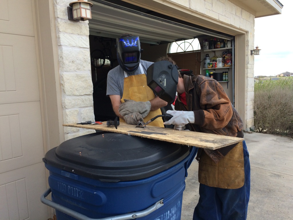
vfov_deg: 48.2
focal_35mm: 29
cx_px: 146
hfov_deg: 61.7
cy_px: 110
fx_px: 245
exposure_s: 1/316
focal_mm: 4.15
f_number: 2.2
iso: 32
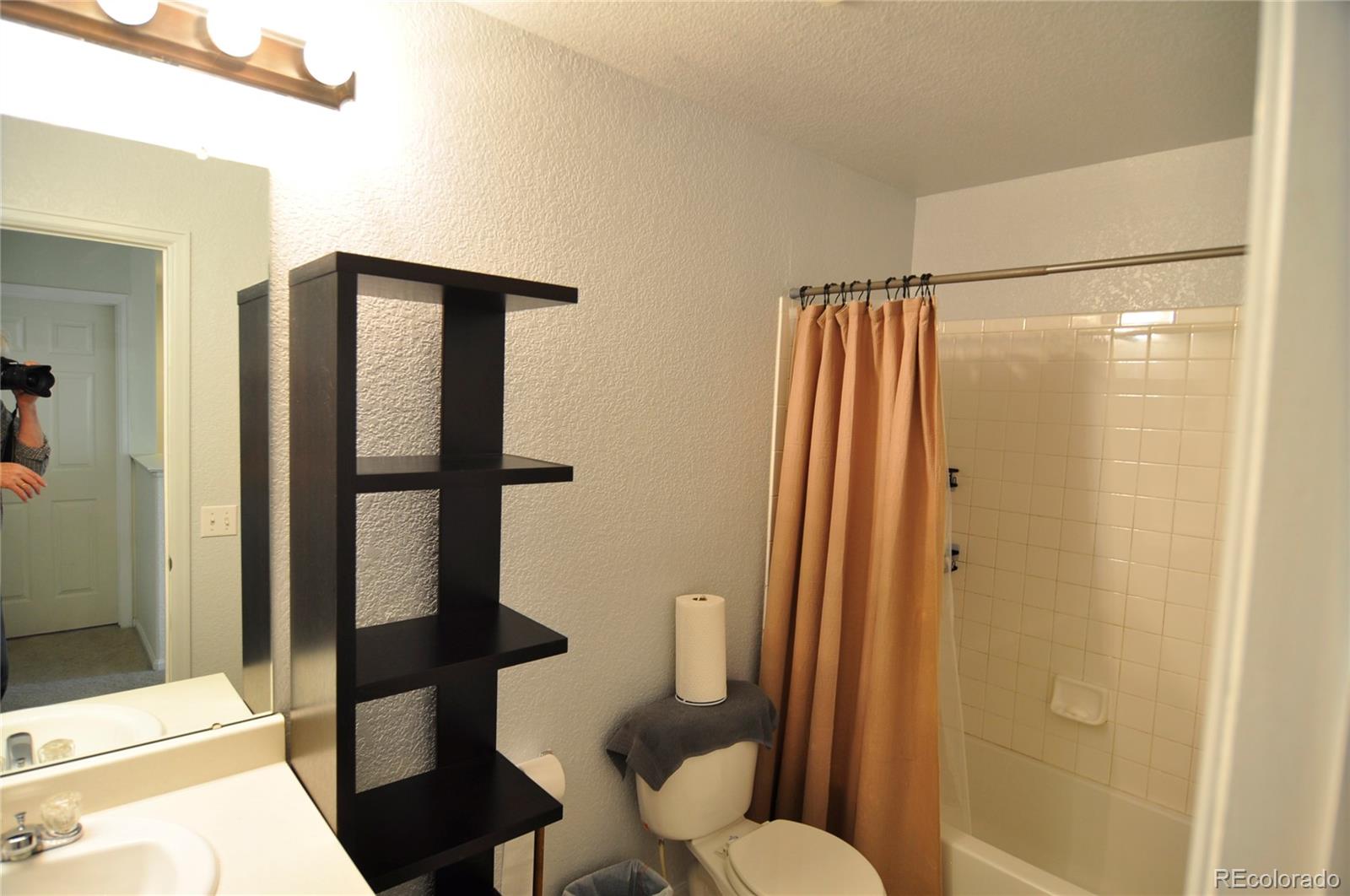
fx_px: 674
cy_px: 448
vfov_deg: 67.2
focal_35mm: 18
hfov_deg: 90.1
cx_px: 675
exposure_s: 1/10
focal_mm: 12
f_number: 4
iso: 200
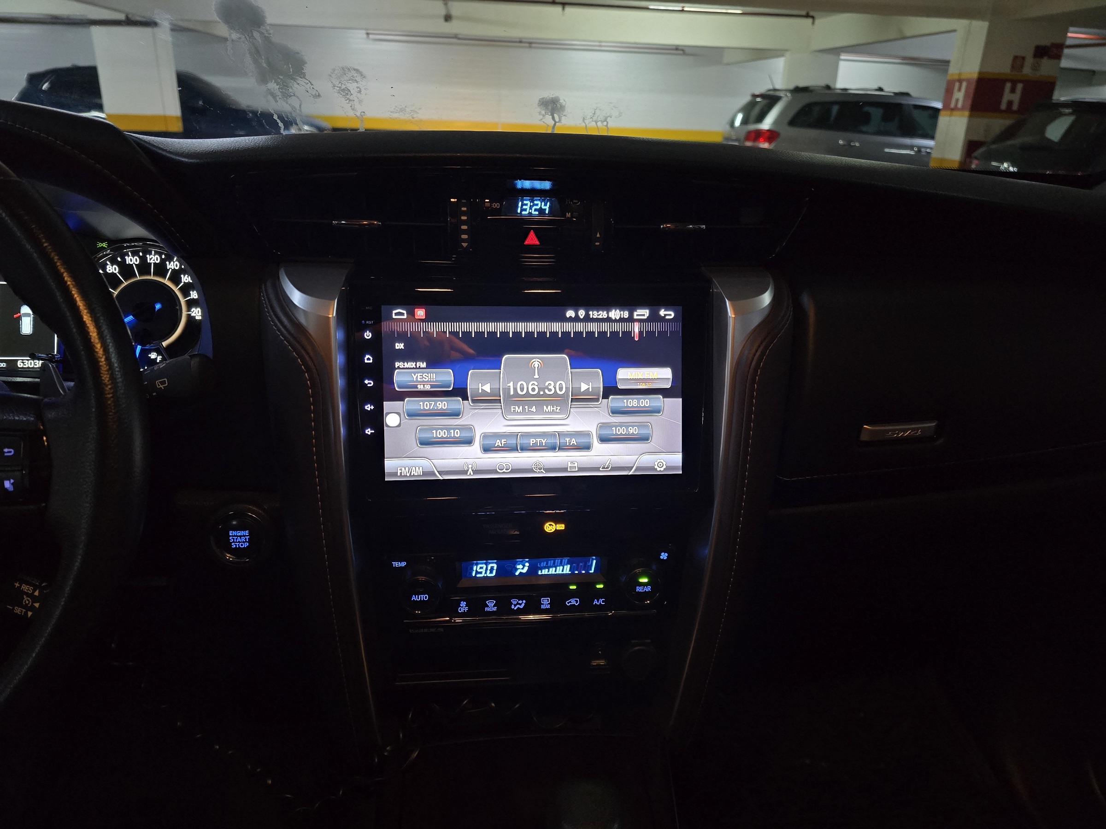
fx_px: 735
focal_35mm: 23
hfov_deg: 73.9
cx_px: 553
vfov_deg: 58.9
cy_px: 414
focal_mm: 6.3
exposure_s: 1/60
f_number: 1.7
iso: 1000
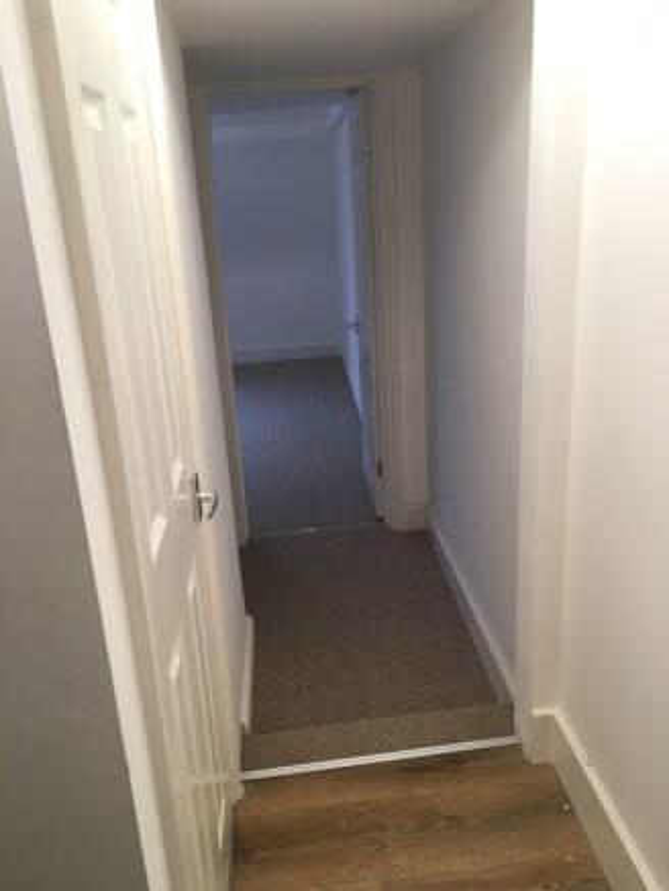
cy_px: 446
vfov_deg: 61.6
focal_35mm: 29
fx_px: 747
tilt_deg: -20.4
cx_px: 334
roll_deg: +3.8
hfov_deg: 48.2
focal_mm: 4.15
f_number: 2.2
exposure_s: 1/33
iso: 64
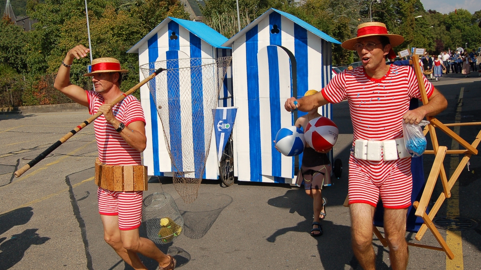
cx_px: 245
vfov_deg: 36.6
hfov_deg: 61.0
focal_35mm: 32
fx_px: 408
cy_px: 120
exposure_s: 1/1250
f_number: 5
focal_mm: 20
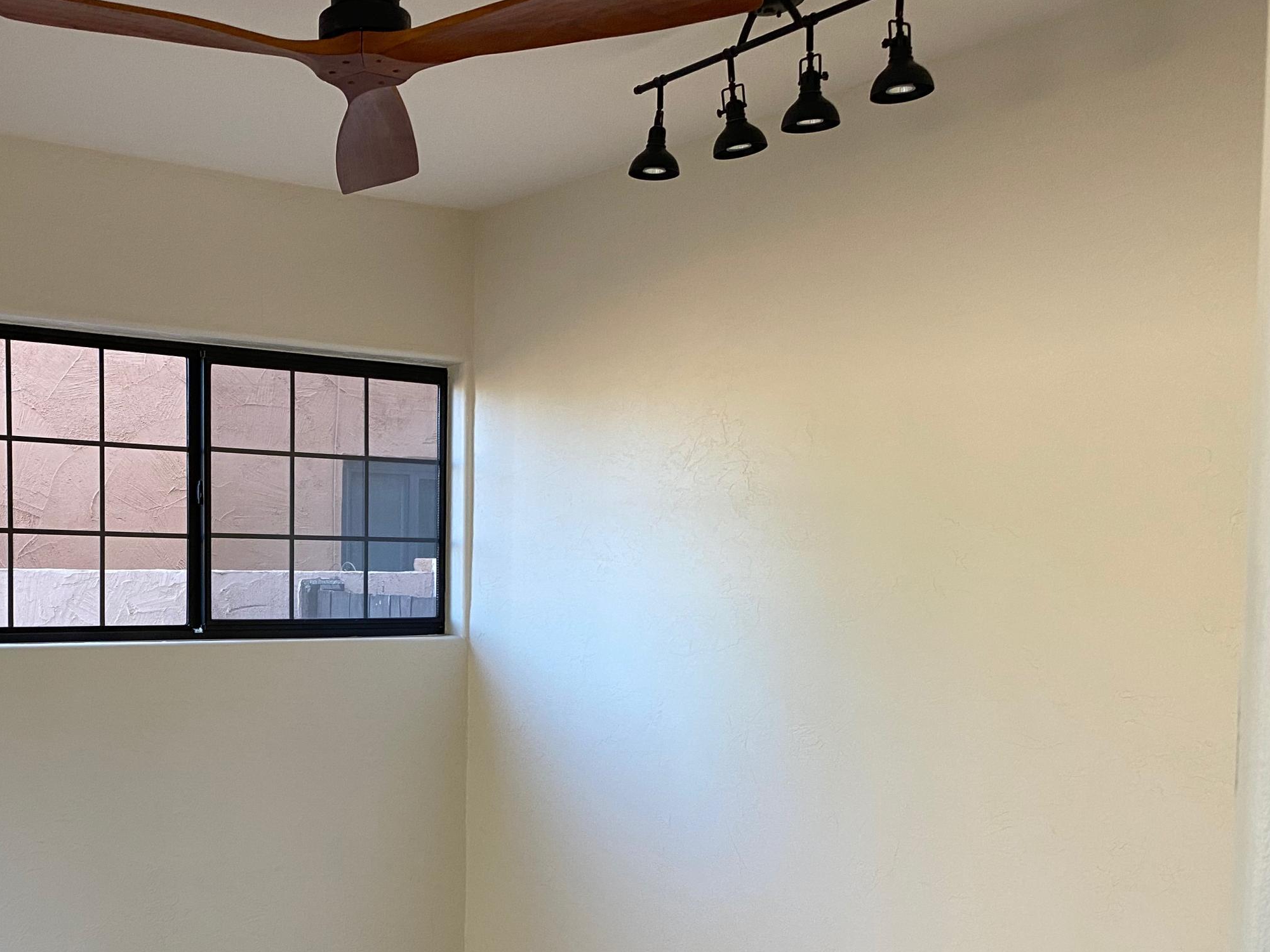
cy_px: 631
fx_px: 1431
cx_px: 340
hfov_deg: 46.4
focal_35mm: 39
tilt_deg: -2.9
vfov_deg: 36.5
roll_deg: -1.1
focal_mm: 4.25
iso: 80
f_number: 1.8
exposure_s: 1/60
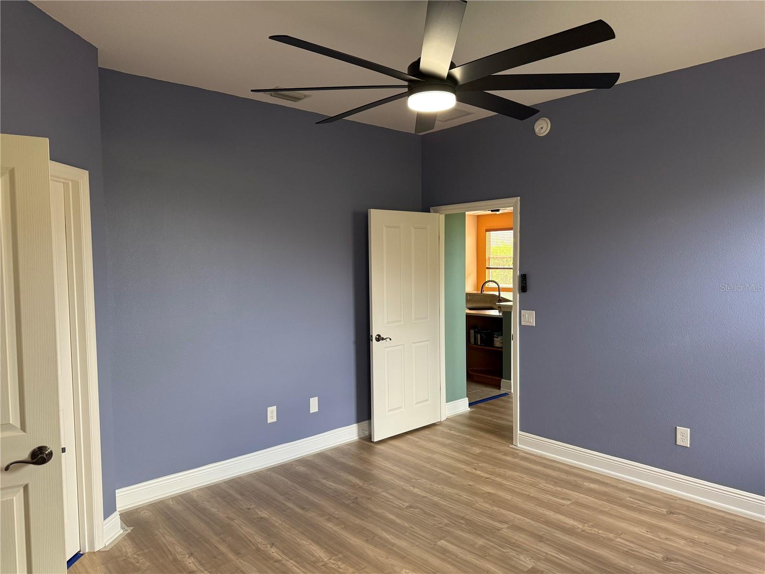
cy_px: 287
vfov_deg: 56.8
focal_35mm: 24
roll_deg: +0.4
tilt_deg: -3.4
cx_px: 382
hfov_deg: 71.6
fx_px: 530
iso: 200
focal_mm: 6.76
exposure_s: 1/100
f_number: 1.78
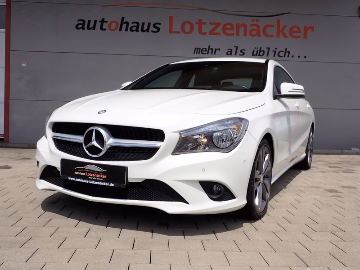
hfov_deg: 51.4
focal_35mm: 36
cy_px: 135
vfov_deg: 39.7
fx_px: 374
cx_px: 180
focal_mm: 6.37
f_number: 10
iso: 100
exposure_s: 1/250
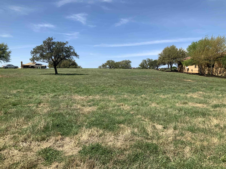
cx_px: 113
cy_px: 84
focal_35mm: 29
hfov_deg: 61.7
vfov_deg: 48.2
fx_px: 189
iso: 16
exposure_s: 1/1984
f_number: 1.8
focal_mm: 3
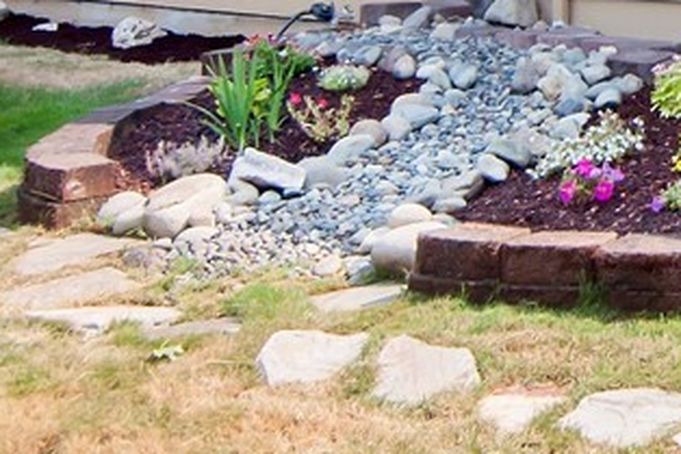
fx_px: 1569
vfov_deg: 15.8
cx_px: 1016
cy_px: -89
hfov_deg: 20.9
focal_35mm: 83
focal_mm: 16
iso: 400
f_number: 7.1
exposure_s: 1/500
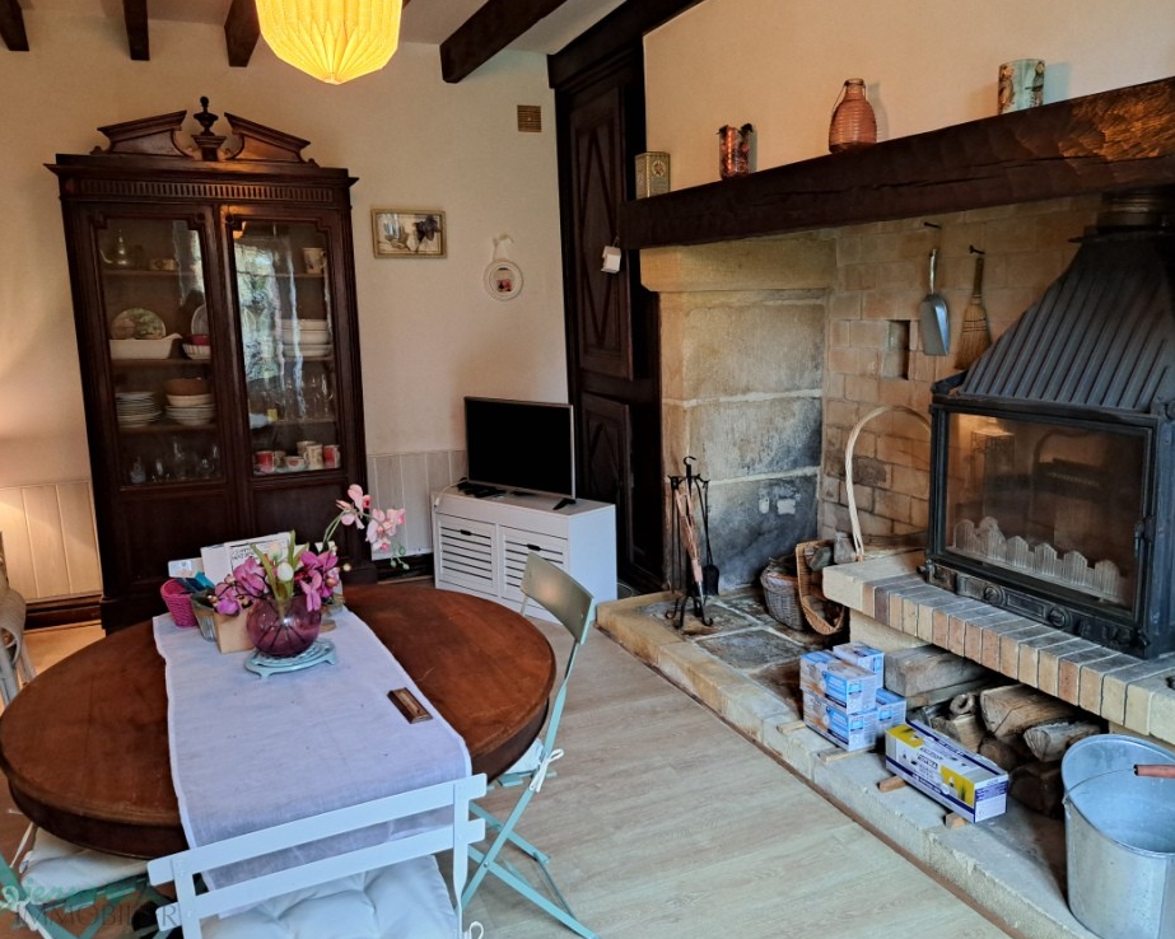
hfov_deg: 66.0
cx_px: 610
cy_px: 463
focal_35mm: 26
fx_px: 904
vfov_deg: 54.9
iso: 400
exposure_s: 1/33
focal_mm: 5.23
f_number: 1.8
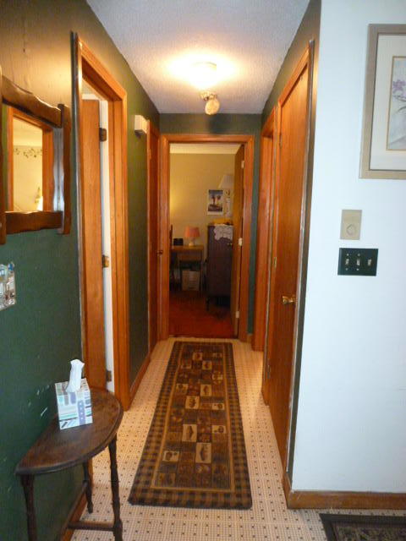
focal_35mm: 24
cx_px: 203
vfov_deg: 71.6
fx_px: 375
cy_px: 270
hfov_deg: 56.8
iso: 800
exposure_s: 1/15
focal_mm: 4.3
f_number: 3.3
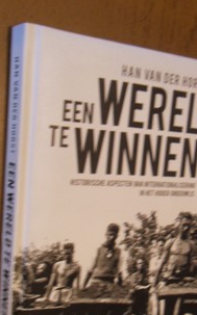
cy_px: 206
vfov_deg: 40.6
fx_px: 422
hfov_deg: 26.2
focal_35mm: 49
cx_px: 120
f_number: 3.5
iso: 400
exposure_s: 1/8
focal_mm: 6.3
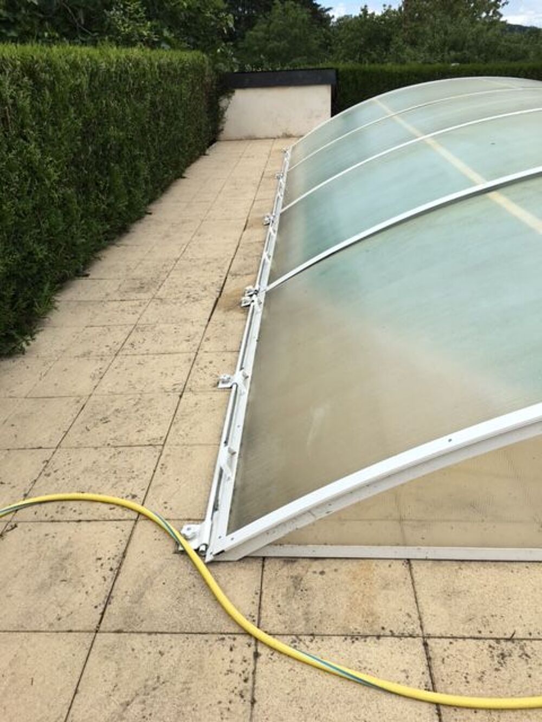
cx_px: 271
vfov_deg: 61.7
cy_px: 361
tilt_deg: -25.4
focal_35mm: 29
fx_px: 605
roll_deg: +2.6
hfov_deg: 48.2
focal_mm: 4.15
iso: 25
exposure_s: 1/1068
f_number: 2.2
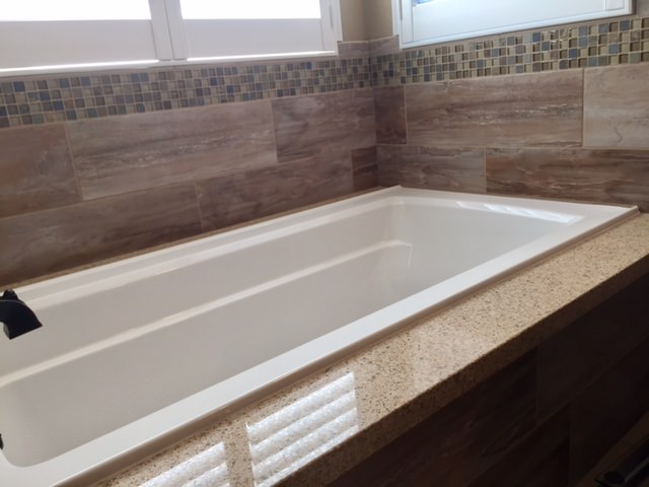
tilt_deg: -16.5
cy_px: 244
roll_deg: +5.0
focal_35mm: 29
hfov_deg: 61.7
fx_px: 544
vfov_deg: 48.2
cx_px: 324
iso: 32
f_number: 2.2
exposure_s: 1/60
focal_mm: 4.15
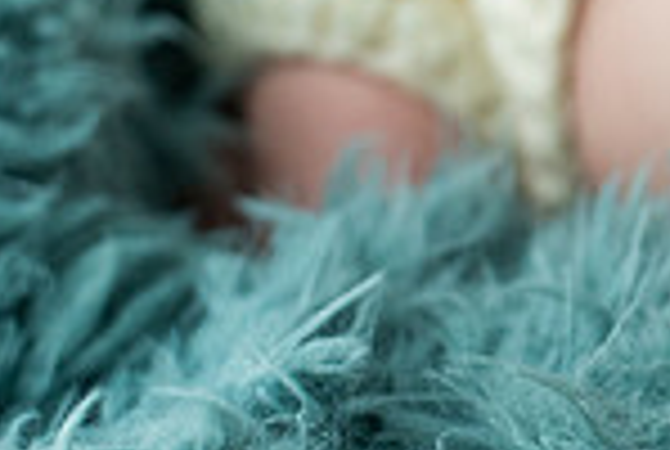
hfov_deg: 10.1
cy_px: -133
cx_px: 1151
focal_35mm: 194
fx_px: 3618
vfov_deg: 7.0
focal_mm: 50
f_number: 3.2
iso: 1000
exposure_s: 1/250
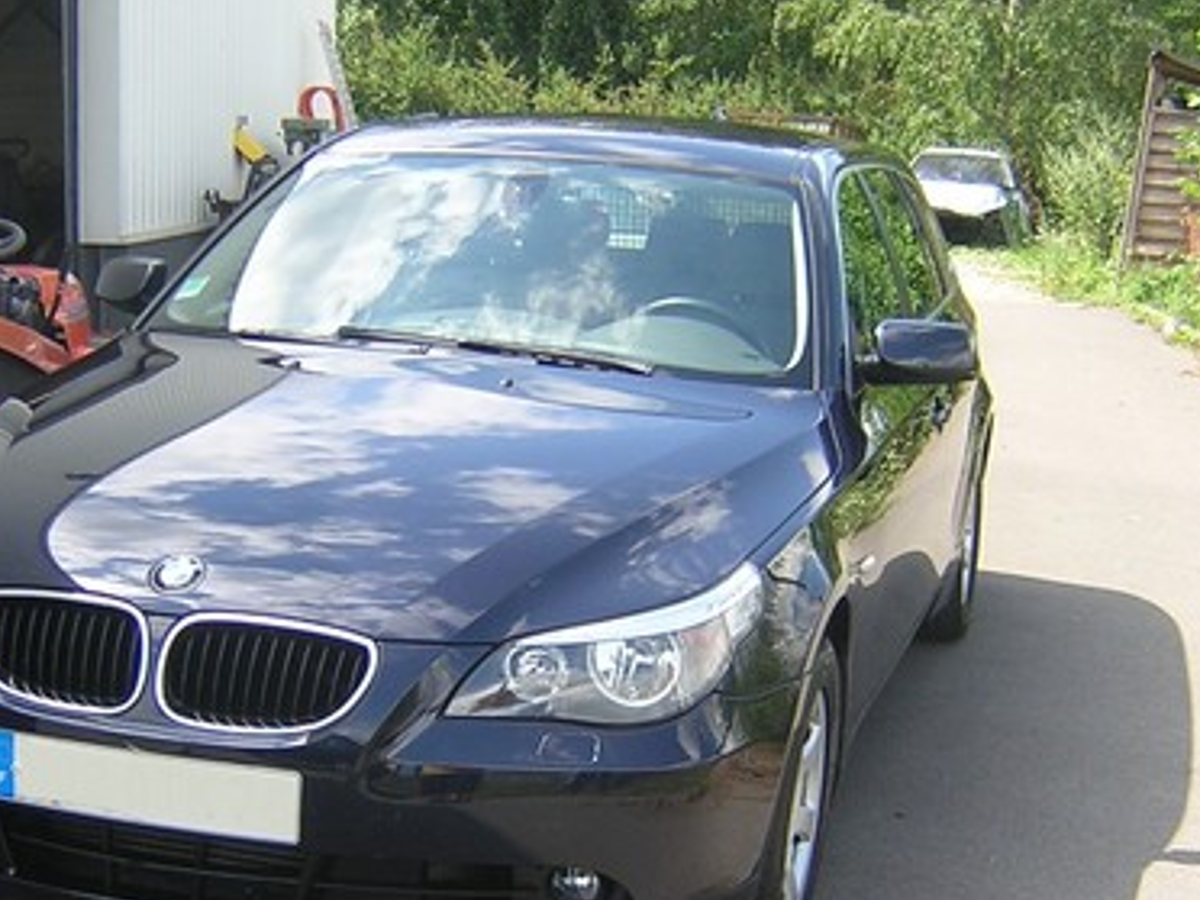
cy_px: 600
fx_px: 2149
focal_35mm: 62
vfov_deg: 23.5
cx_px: 526
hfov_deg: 31.2
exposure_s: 1/401
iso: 100
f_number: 2.6
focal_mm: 4.7
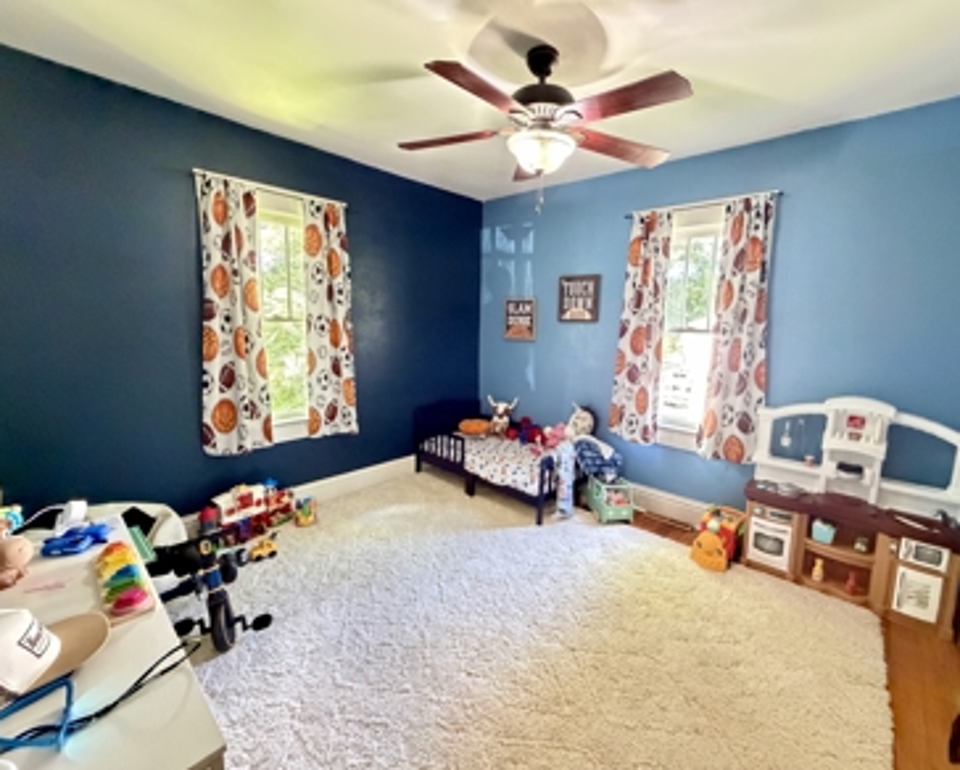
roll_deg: -0.7
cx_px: 509
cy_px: 380
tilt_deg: -8.5
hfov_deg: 96.6
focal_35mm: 15
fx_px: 427
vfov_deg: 84.1
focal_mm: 2.22
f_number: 2.2
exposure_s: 1/56
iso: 1250
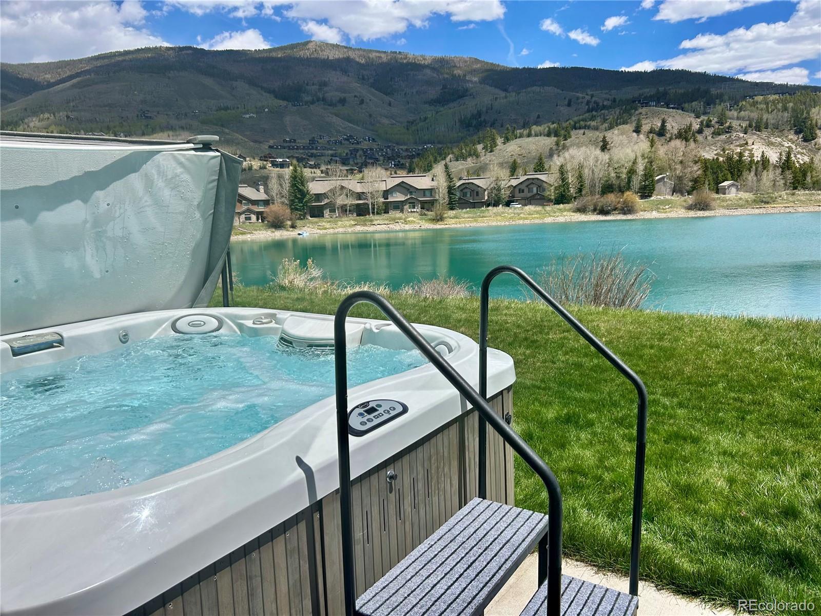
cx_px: 410
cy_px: 308
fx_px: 617
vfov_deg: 53.1
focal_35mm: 26
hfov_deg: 67.3
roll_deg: +2.6
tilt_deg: -10.7
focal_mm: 5.7
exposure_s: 1/7463
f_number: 1.5
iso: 50
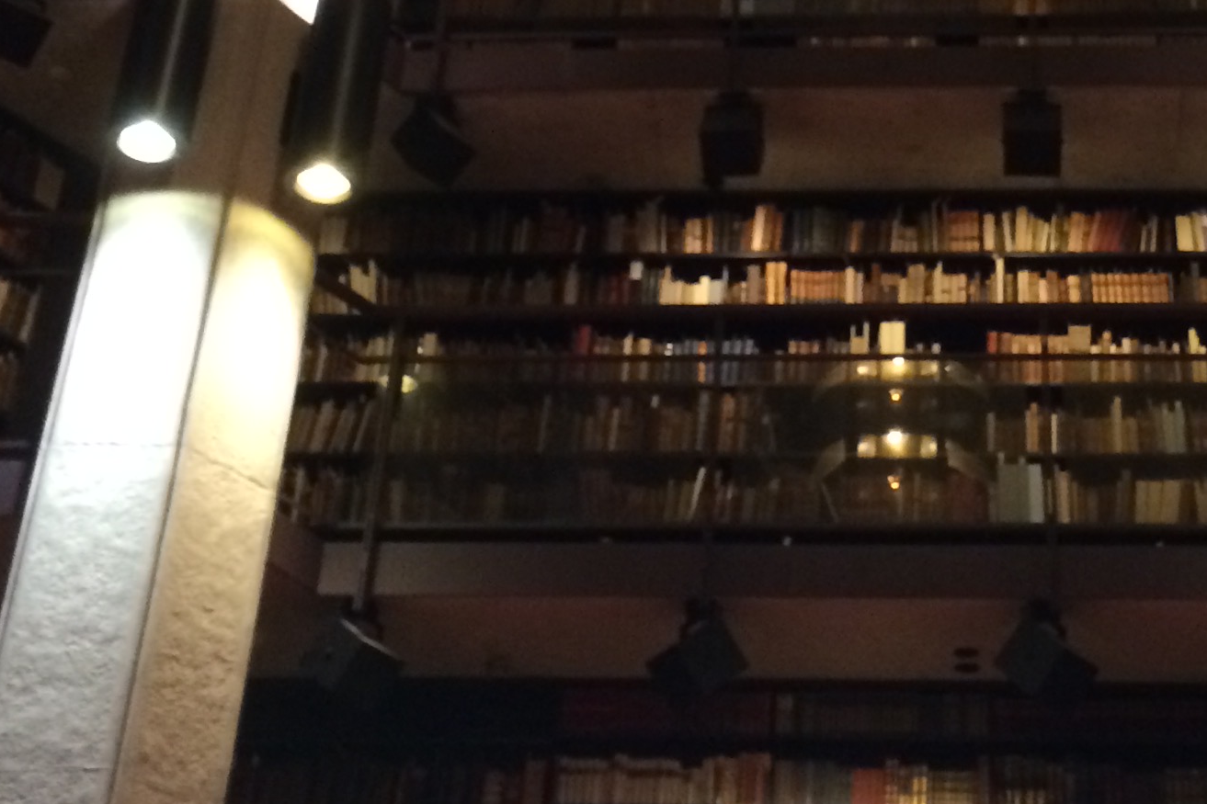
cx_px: 791
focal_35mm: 75
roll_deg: -1.6
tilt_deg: +37.3
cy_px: -66
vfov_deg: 17.6
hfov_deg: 26.9
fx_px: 2514
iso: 320
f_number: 2.2
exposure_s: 1/20
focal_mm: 4.15
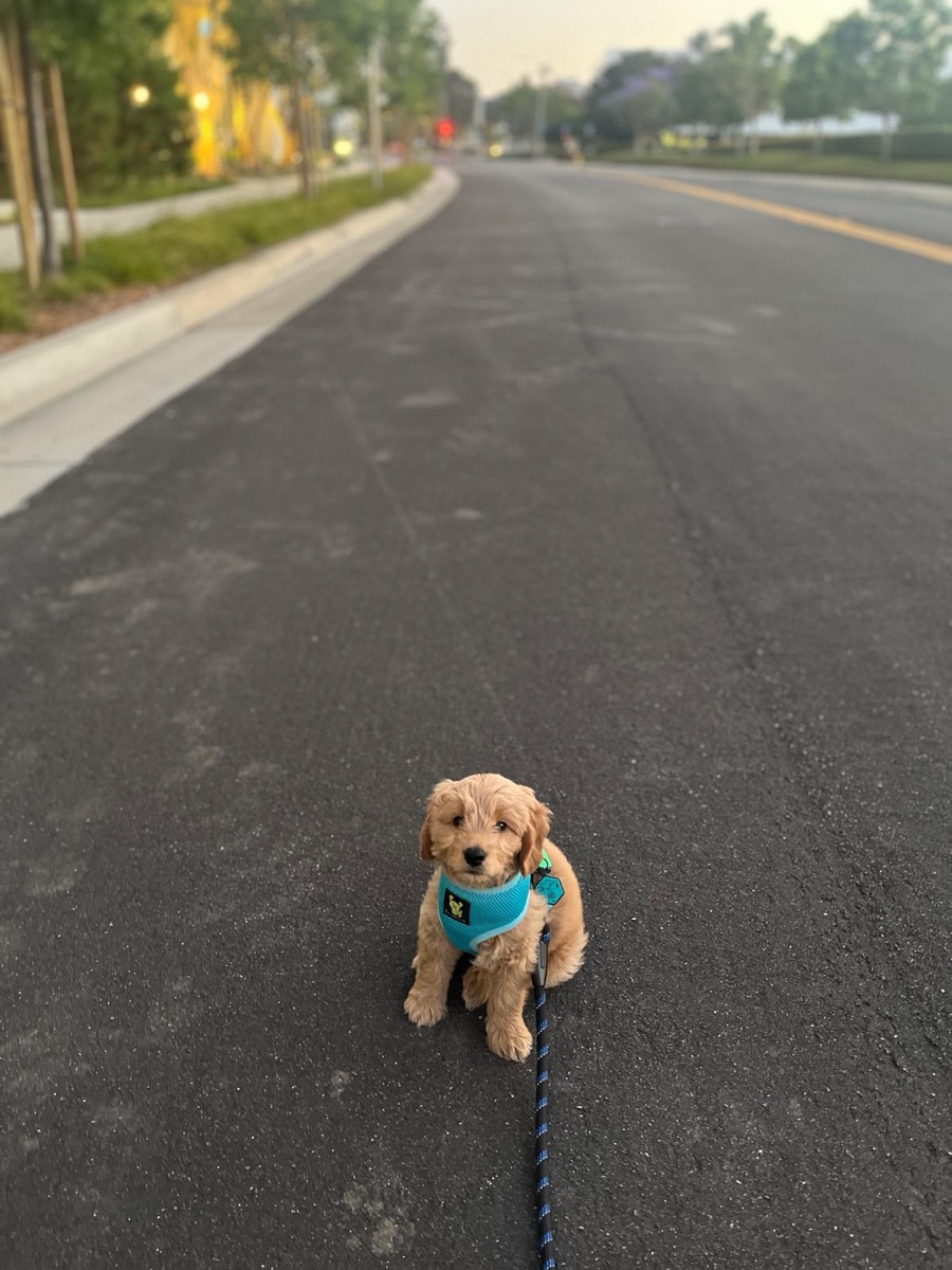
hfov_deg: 53.1
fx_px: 953
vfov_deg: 67.3
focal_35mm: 26
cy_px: 635
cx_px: 476
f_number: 1.6
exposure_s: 1/30
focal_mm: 5.1
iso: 800
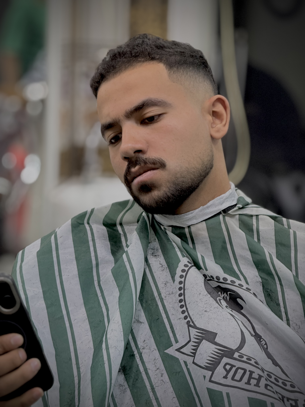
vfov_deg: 16.4
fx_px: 1410
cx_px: 152
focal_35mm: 120
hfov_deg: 12.3
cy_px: 204
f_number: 2.8
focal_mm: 15.66
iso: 200
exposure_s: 1/50
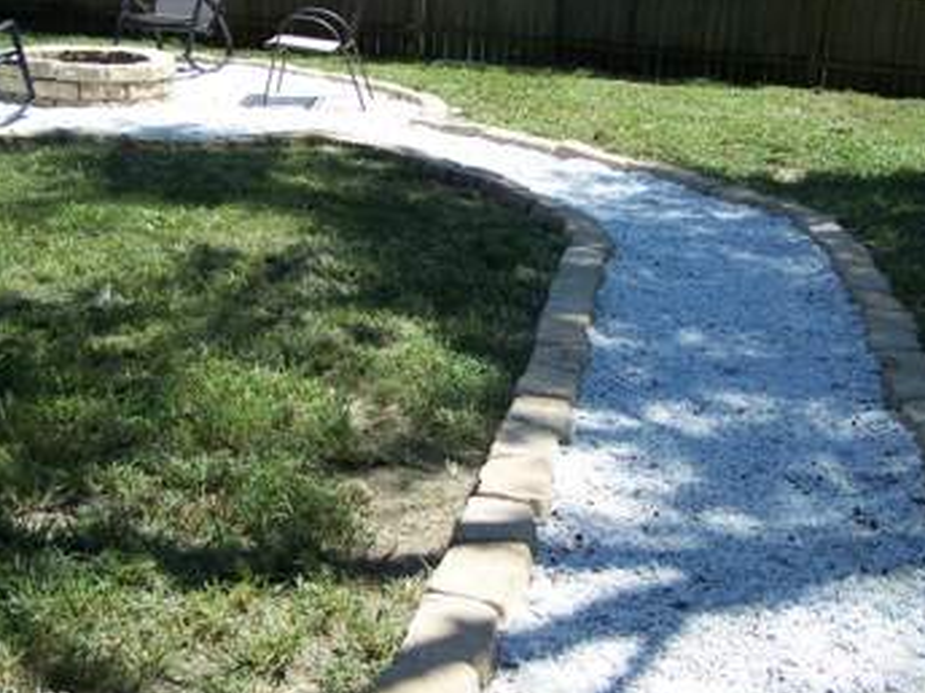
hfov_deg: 36.2
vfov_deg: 27.4
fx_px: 1416
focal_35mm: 53
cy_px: 258
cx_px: 465
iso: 80
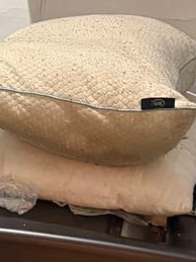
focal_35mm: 95
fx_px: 718
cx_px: -175
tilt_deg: -9.6
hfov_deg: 13.6
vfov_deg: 20.5
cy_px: 57
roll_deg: -0.7
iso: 800
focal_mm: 6.76
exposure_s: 1/60
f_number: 1.78
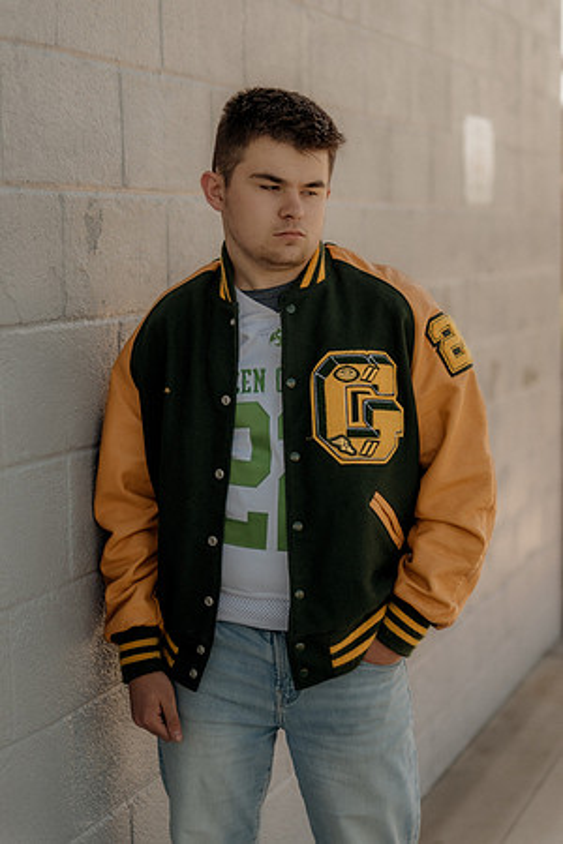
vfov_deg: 27.0
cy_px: 422
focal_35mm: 75
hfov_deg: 18.2
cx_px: 282
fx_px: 1759
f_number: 1.4
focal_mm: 50
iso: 400
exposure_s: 1/4000
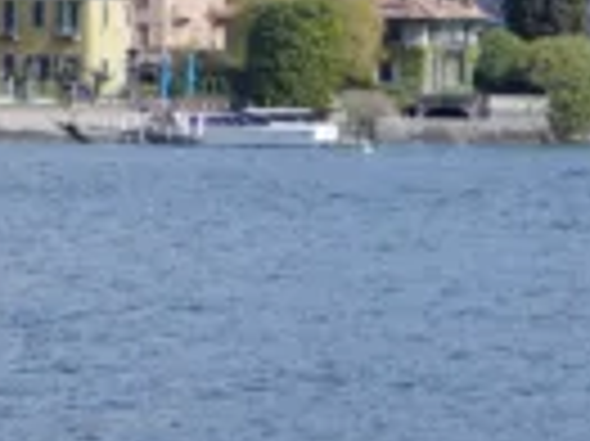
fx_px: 6249
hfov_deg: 5.4
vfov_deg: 4.0
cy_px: -225
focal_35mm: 367
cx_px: 441
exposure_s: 1/640
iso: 200
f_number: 5.6
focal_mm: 60
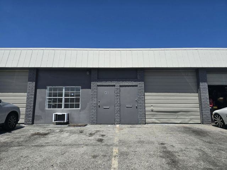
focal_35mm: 23
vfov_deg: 58.9
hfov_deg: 73.9
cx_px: 114
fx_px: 151
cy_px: 85
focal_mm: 6.3
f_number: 1.7
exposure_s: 1/1279
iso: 12
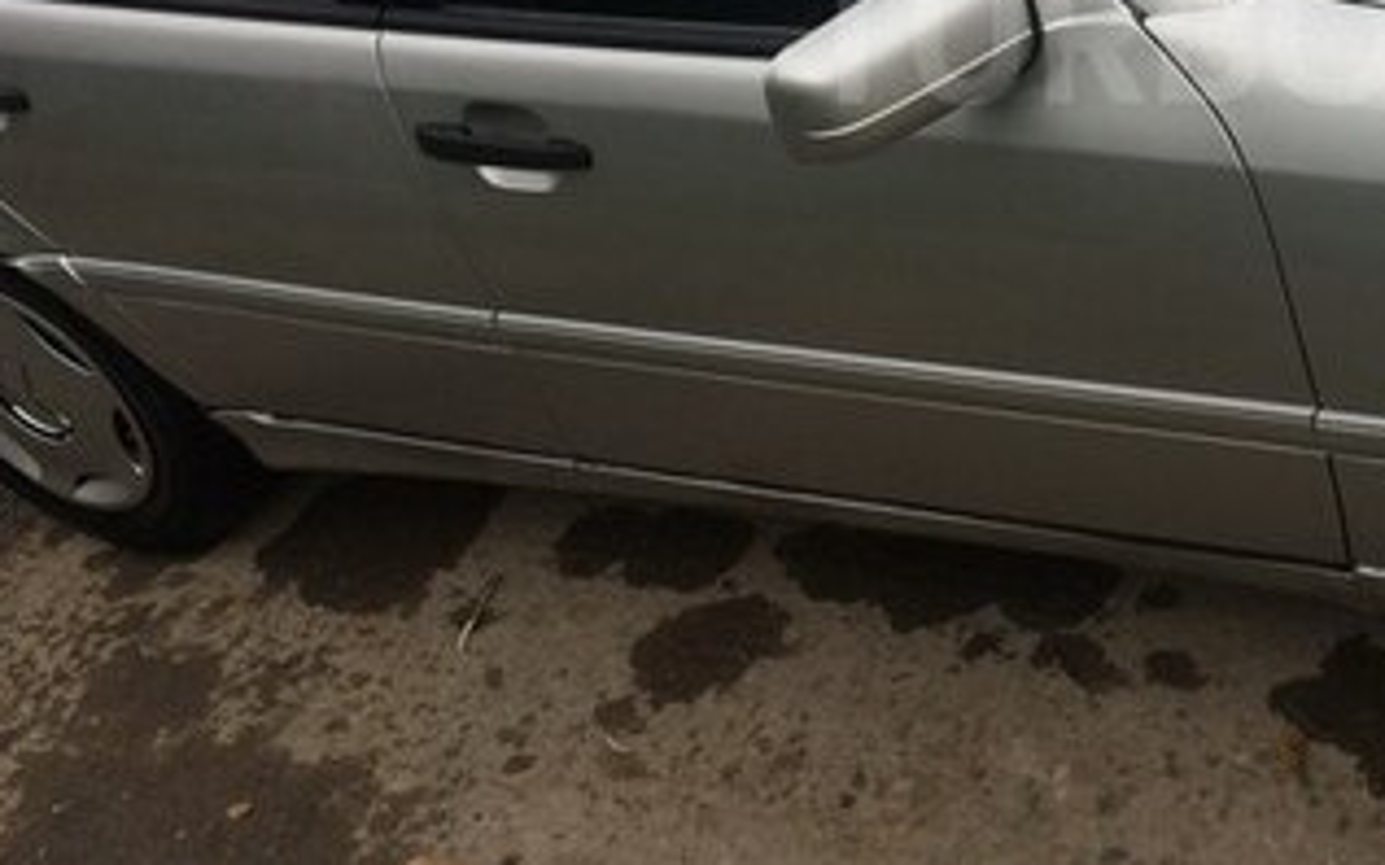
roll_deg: +18.9
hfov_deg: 30.6
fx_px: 2415
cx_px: 1250
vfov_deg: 19.8
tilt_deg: -31.0
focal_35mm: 64
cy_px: 37
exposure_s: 1/494
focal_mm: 4.15
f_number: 2.2
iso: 32
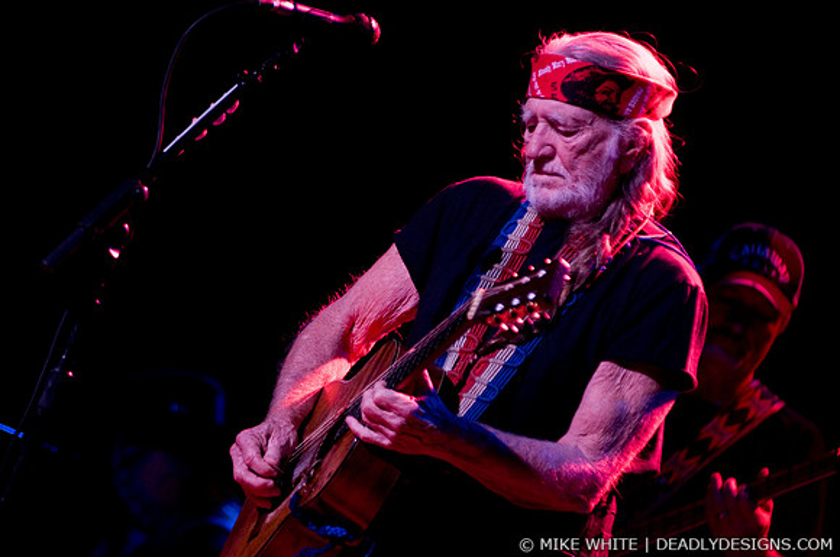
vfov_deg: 4.6
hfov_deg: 6.9
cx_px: 420
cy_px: 278
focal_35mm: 300
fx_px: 6990
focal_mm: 200
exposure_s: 1/200
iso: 800
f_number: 3.2
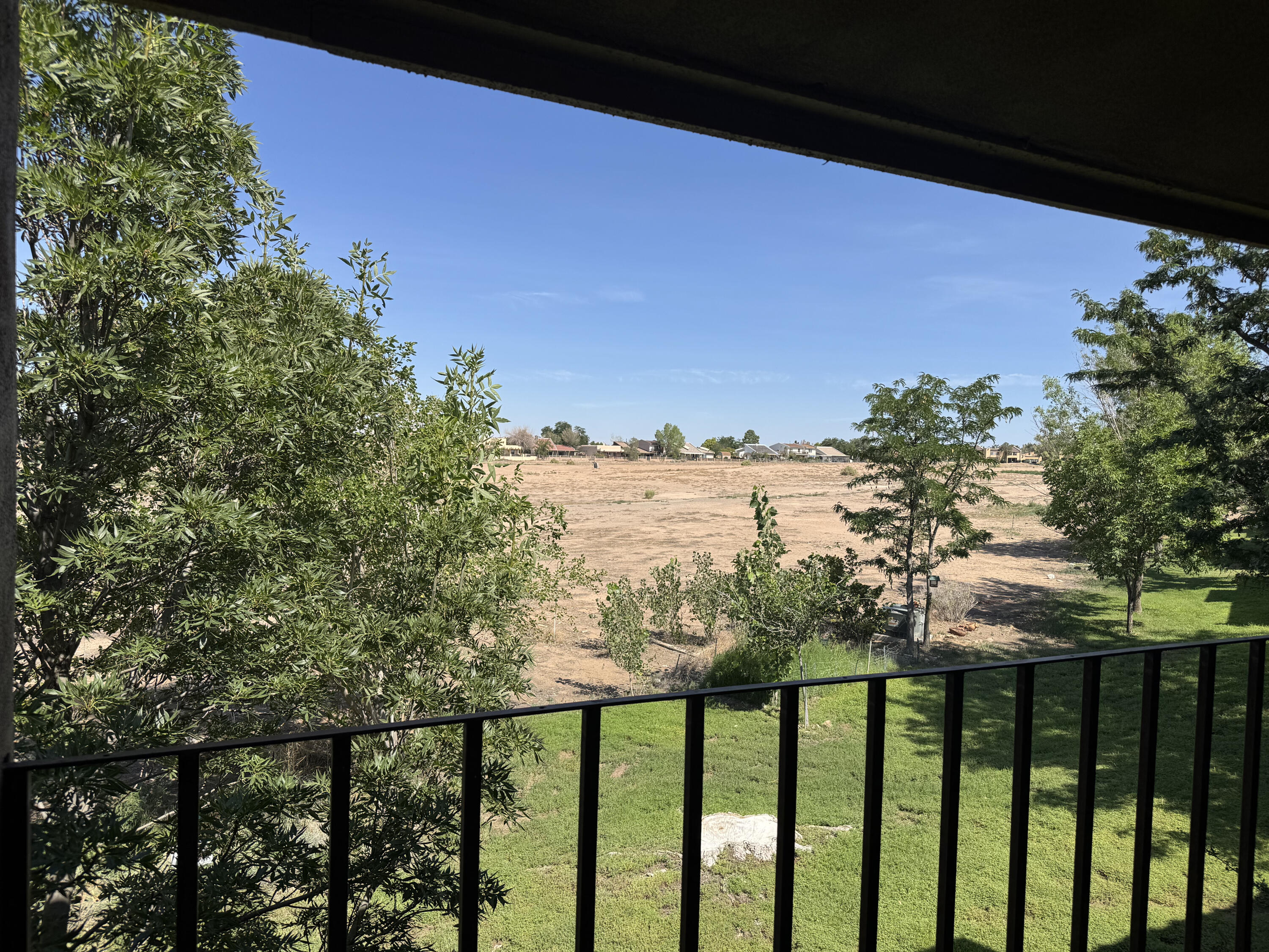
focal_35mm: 24
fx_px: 880
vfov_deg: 56.8
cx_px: 634
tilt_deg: -1.6
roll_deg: -1.2
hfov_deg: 71.6
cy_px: 476
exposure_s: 1/4608
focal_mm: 6.76
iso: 80
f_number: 1.78
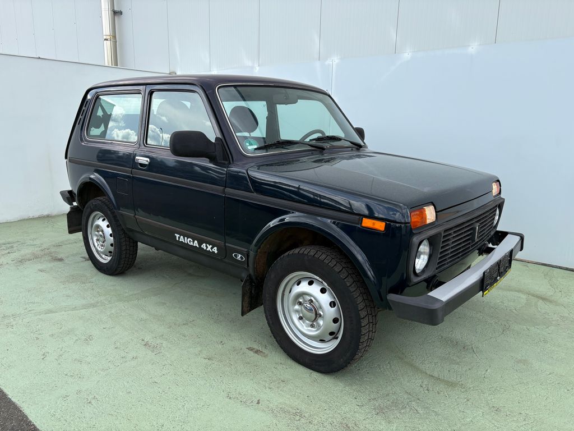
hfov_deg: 67.3
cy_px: 216
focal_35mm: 26
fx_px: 431
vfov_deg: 53.1
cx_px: 287
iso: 50
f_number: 1.6
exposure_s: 1/1287
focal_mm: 5.96
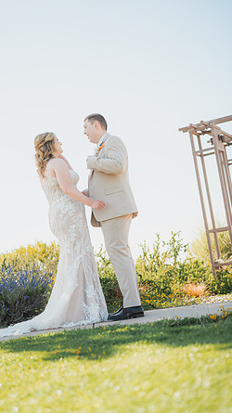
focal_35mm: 53
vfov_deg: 39.2
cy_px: 207
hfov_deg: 22.6
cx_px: 94
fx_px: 580
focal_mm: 50
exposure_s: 1/2000
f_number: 1.8
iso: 125
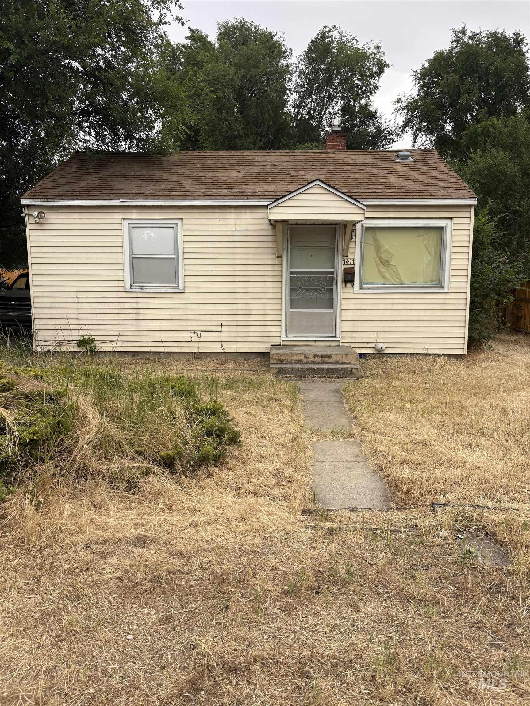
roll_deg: -0.1
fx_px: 531
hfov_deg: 53.1
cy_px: 353
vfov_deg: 67.3
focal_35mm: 26
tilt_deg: -6.2
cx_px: 265
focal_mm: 5.96
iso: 50
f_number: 1.6
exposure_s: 1/399
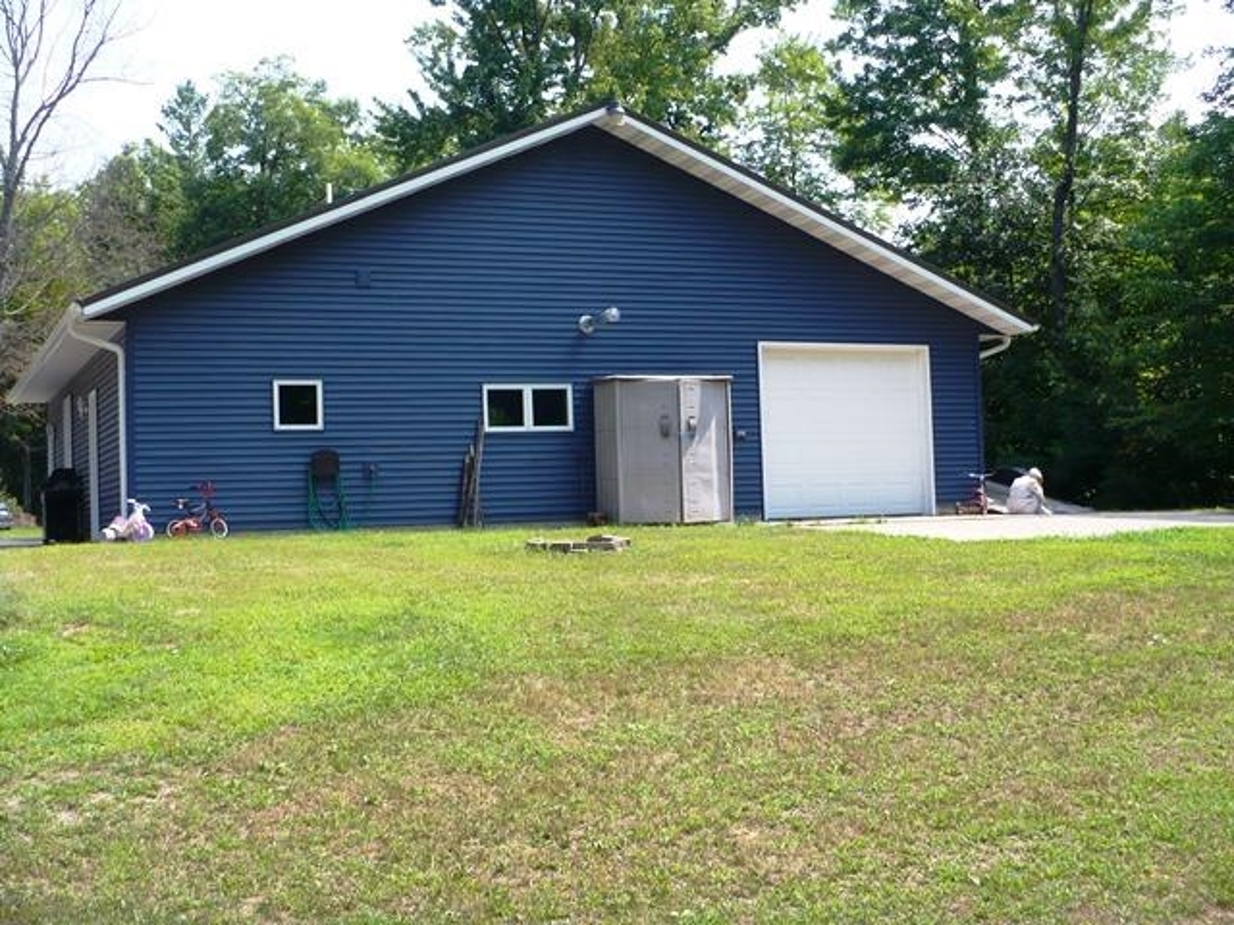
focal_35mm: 48
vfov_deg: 30.3
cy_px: 462
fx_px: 1711
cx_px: 617
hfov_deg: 39.7
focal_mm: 7.9
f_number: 3
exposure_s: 1/500
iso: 100
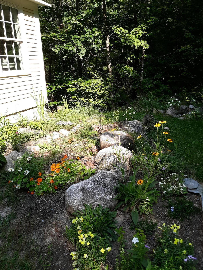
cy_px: 135
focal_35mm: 28
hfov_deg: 49.7
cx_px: 102
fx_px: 219
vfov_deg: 63.4
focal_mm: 3.7
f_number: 1.7
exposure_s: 1/454
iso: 40
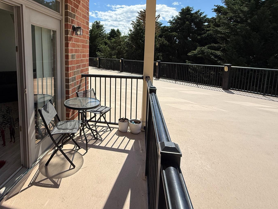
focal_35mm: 21
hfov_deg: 77.2
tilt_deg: -7.0
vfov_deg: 62.1
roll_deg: -0.5
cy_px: 72
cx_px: 100
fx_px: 169
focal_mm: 2.22
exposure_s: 1/2717
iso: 50
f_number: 2.2
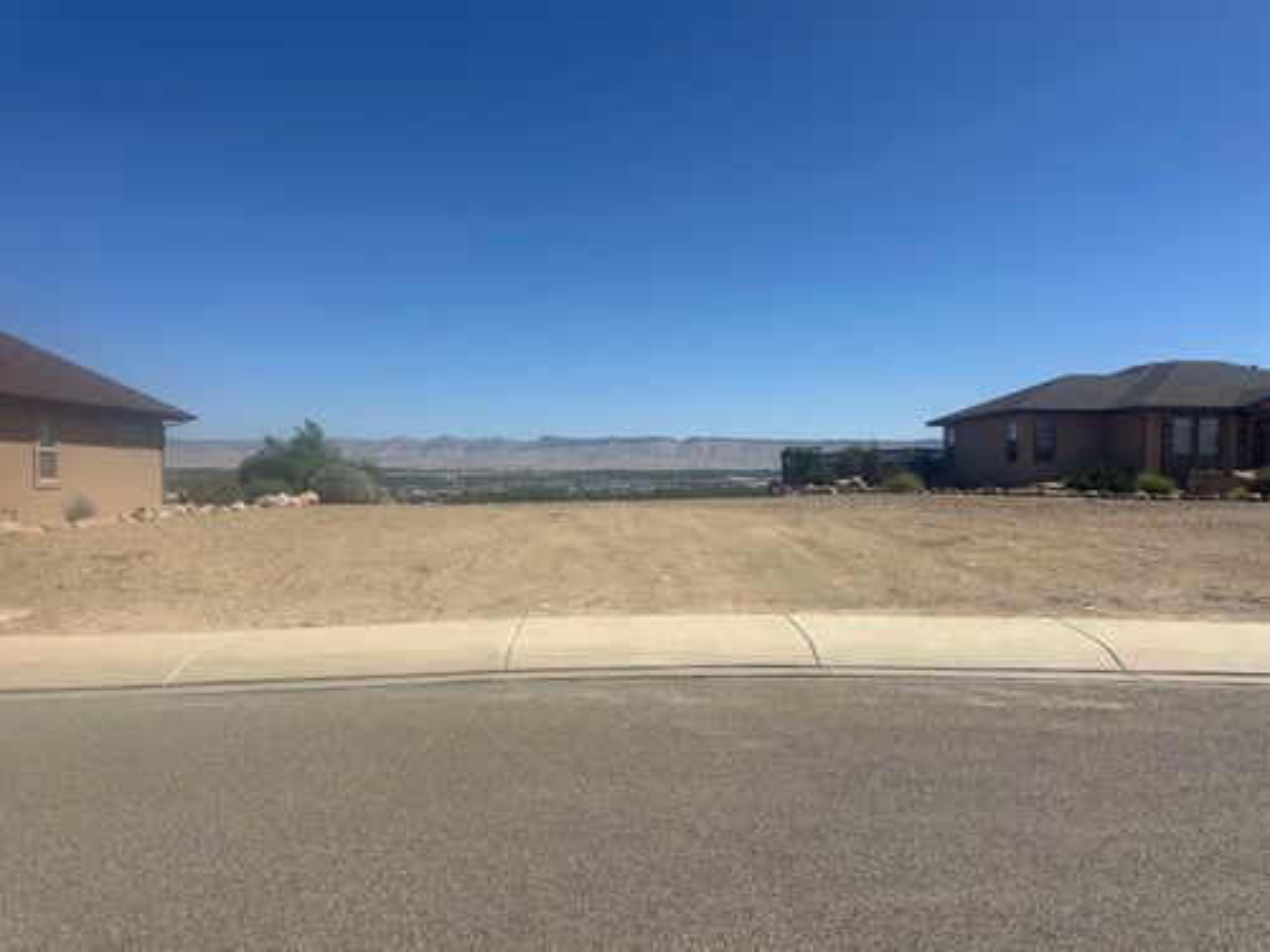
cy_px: 476
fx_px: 881
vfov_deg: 56.8
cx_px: 635
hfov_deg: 71.6
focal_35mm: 24
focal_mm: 6.86
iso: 80
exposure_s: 1/7042
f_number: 1.78
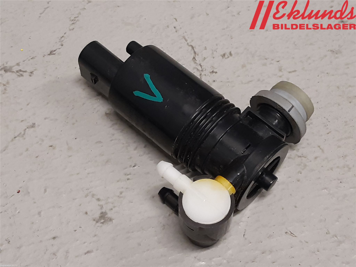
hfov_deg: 67.3
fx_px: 267
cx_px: 178
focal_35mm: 26
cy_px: 134
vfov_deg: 53.1
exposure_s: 1/50
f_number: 1.7
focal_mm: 3.93
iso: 125
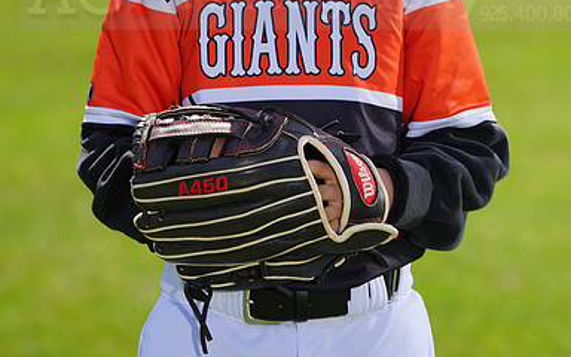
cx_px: 286
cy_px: -18
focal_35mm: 417
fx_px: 6489
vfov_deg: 3.1
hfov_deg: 5.0
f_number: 8
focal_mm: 271
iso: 100
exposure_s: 1/250
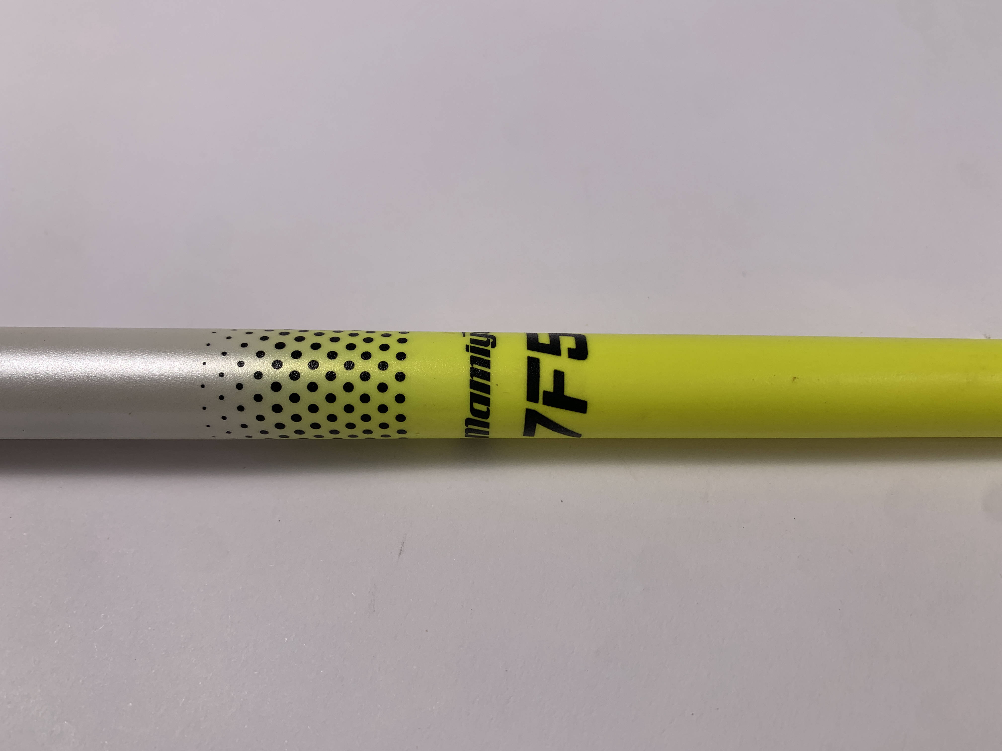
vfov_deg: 53.1
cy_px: 376
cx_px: 501
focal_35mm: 26
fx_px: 753
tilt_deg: -58.6
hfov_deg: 67.3
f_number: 1.8
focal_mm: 4.25
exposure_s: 1/433
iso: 25
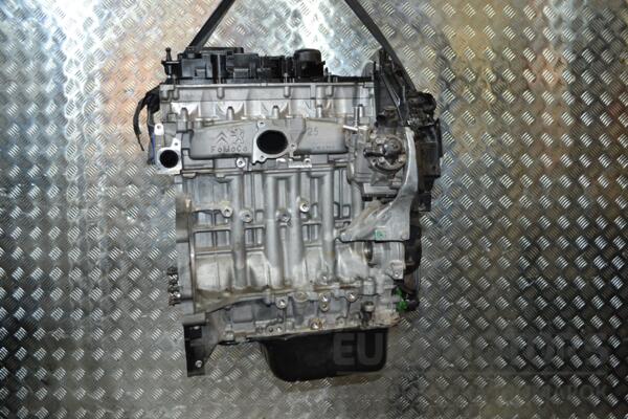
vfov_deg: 43.6
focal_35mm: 30
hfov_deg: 61.9
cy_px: 210
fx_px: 523
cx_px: 314
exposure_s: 1/60
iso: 1250
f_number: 3.8
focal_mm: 20
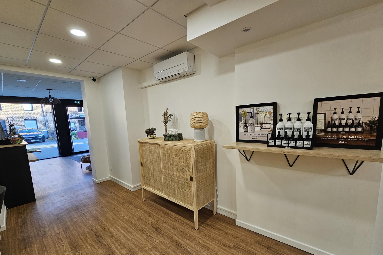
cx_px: 195
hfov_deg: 104.2
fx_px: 149
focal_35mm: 14
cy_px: 142
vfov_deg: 80.9
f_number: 2.2
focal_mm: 2.2
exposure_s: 1/50
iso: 80
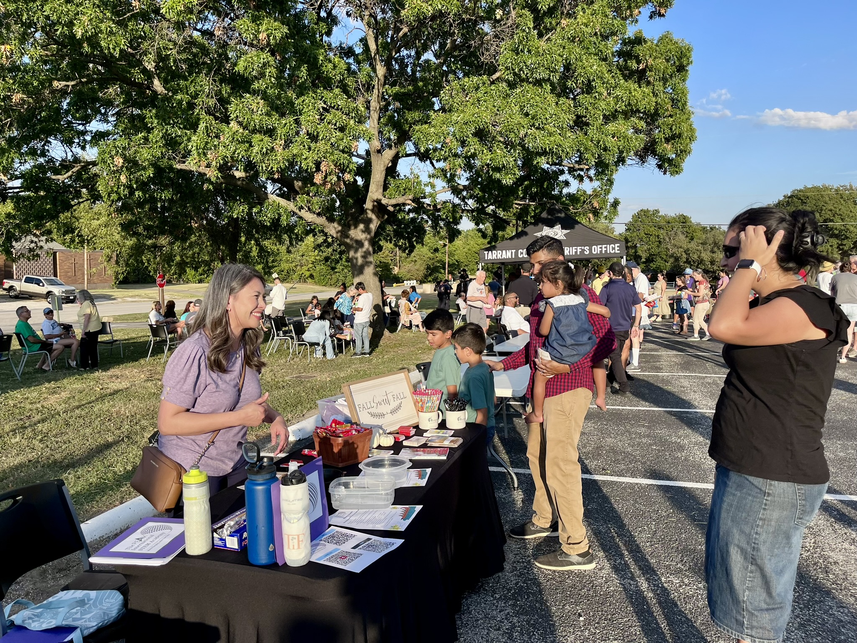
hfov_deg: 67.3
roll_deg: -0.9
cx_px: 428
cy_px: 322
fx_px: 644
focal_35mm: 26
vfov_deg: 53.1
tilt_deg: -6.0
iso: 50
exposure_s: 1/1748
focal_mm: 5.1
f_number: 1.6
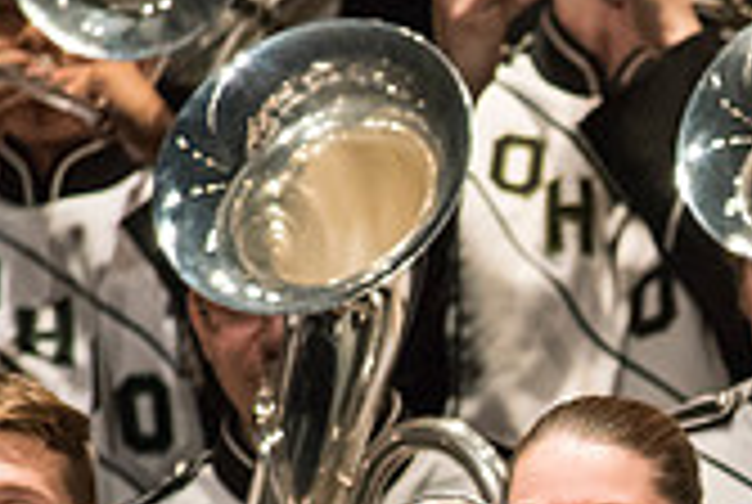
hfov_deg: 1.0
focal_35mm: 2080
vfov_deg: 0.7
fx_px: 43526
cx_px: 1157
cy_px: 646
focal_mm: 600
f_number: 5.6
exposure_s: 1/320
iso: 4000
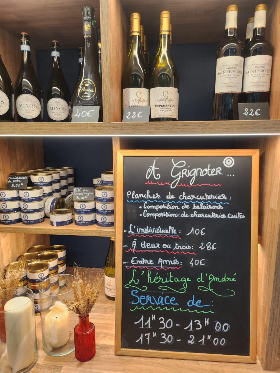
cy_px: 186
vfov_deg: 71.6
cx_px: 140
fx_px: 259
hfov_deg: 56.8
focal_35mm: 24
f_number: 1.8
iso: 160
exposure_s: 1/100
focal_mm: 5
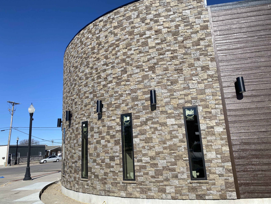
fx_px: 204
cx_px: 136
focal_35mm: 26
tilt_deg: +15.7
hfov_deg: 67.3
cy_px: 102
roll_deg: +2.9
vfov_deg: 53.1
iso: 32
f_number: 1.8
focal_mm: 4.25
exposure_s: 1/2890
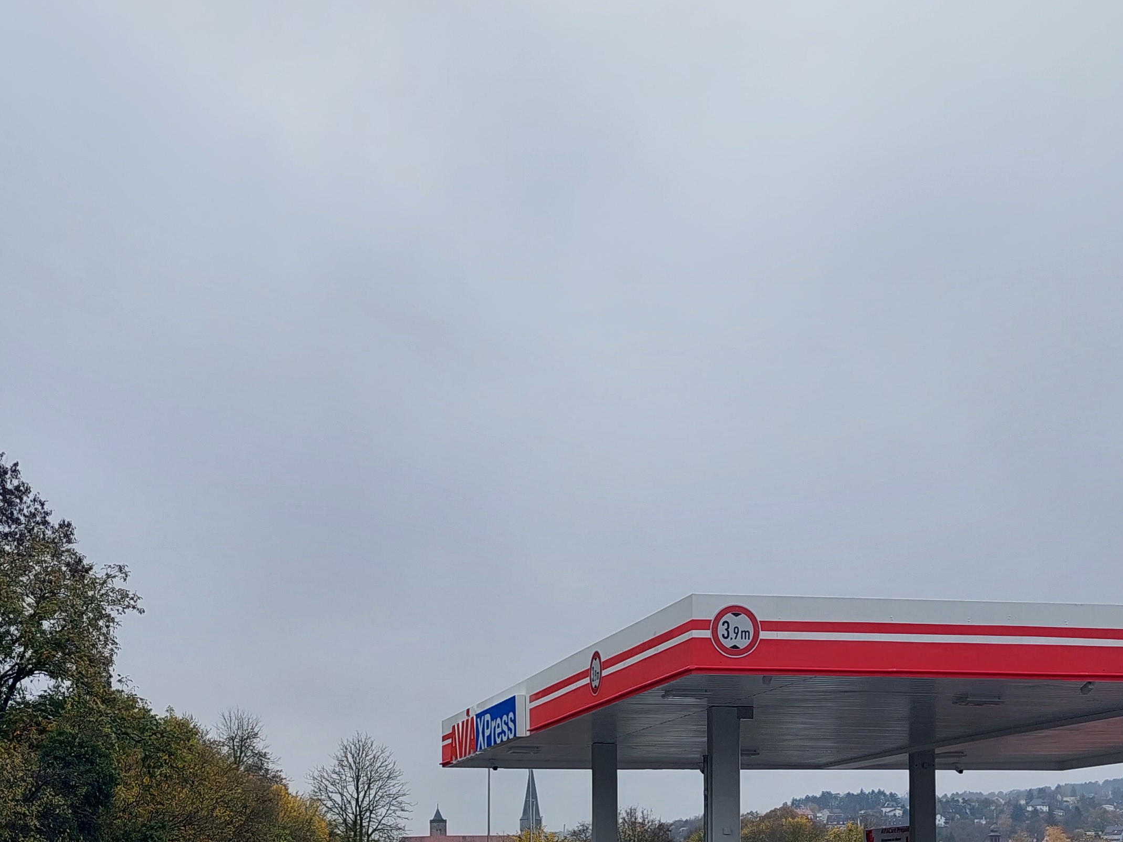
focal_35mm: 52
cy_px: 891
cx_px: 458
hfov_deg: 36.7
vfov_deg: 26.2
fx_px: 1687
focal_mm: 5.23
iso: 40
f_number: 1.8
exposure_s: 1/309
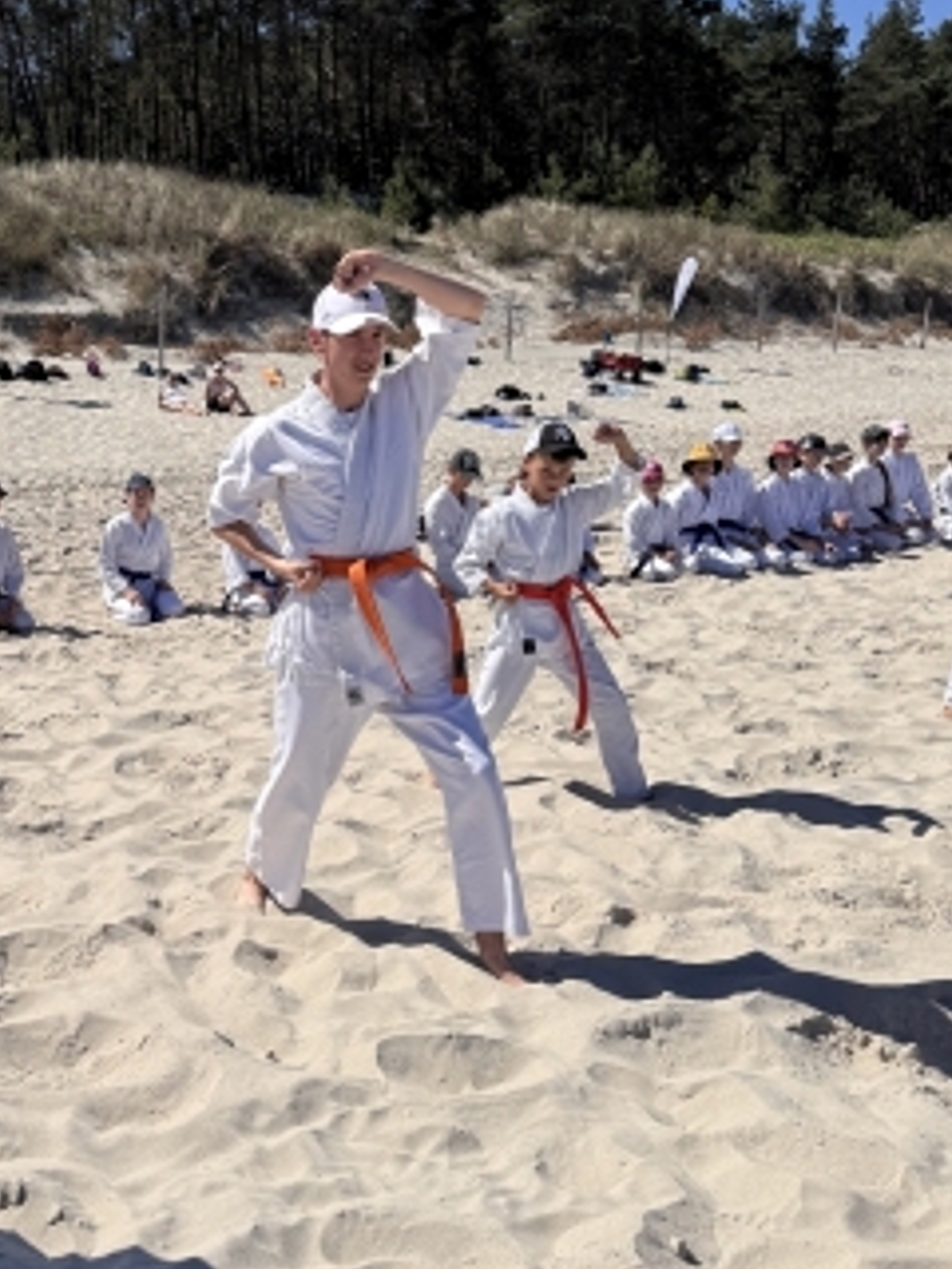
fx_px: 1650
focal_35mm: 45
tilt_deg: -7.1
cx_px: 163
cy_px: 567
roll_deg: -1.2
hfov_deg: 31.2
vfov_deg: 42.0
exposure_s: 1/10417
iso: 80
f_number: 1.78
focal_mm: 6.76
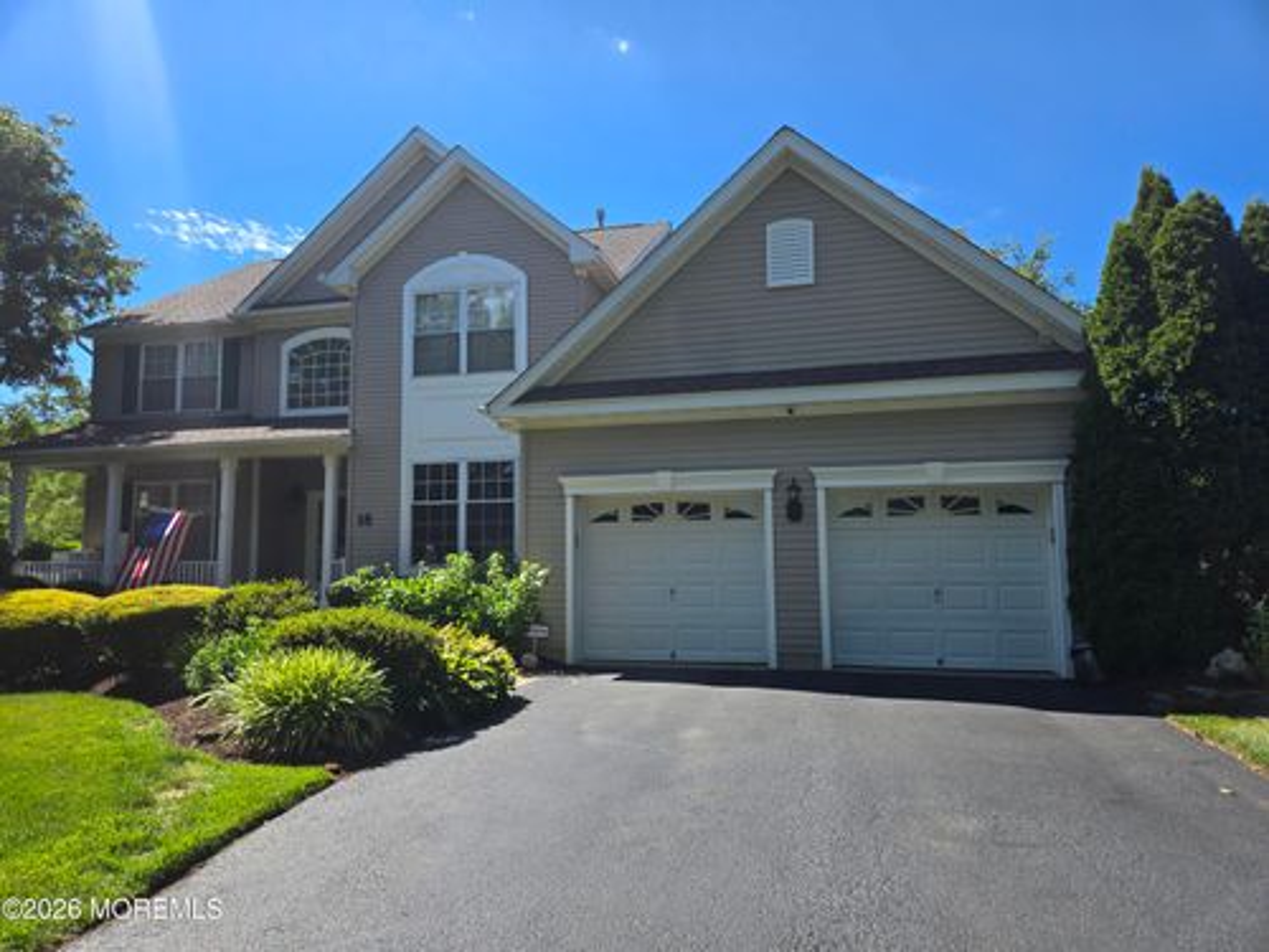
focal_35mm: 23
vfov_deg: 58.9
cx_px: 634
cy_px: 476
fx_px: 843
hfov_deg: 73.9
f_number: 1.8
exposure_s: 1/1117
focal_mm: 5.4
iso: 25
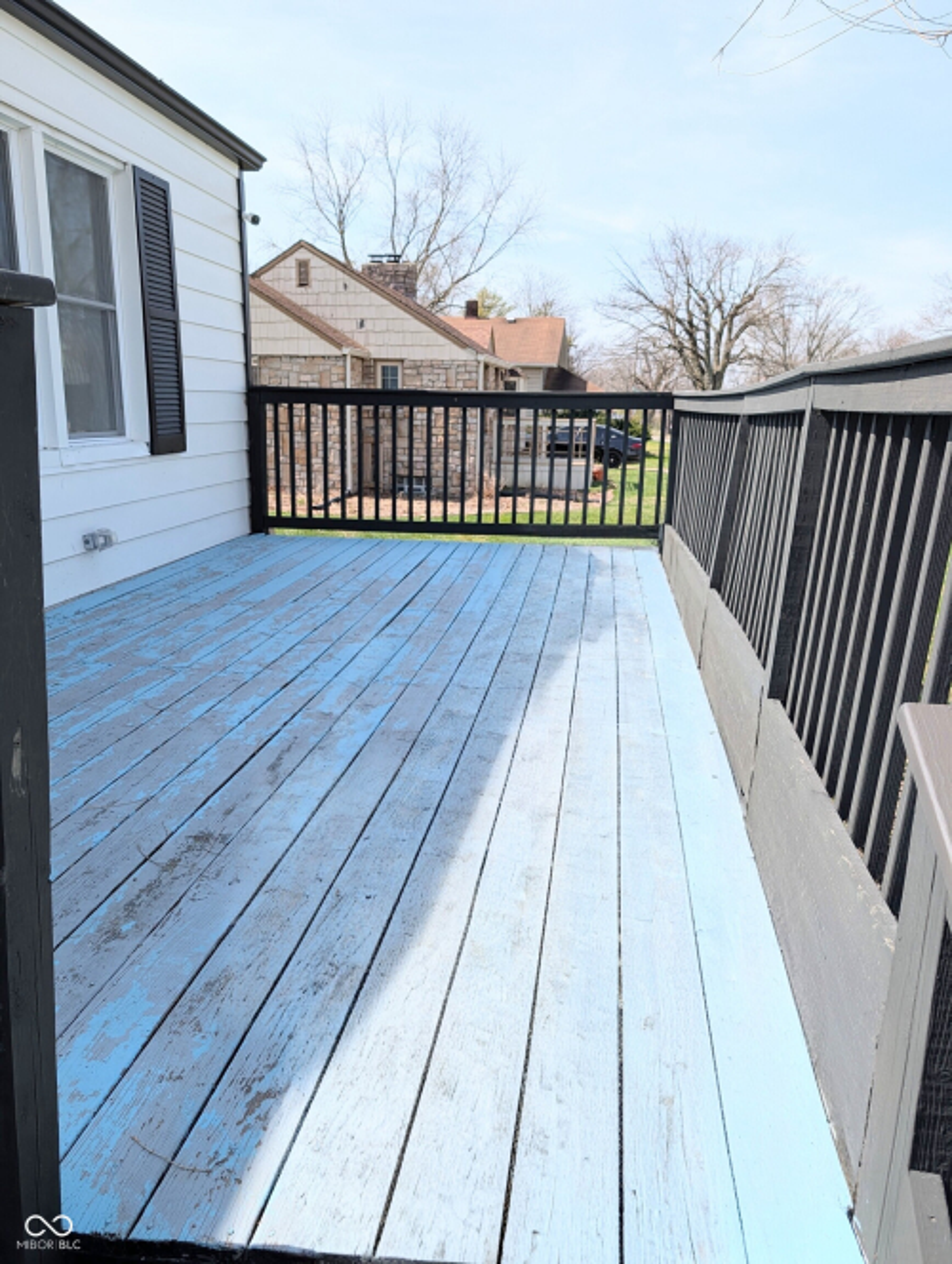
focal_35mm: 24
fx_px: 878
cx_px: 476
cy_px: 632
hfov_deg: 56.9
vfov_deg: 71.5
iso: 25
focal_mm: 6.9
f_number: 1.68
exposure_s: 1/1214
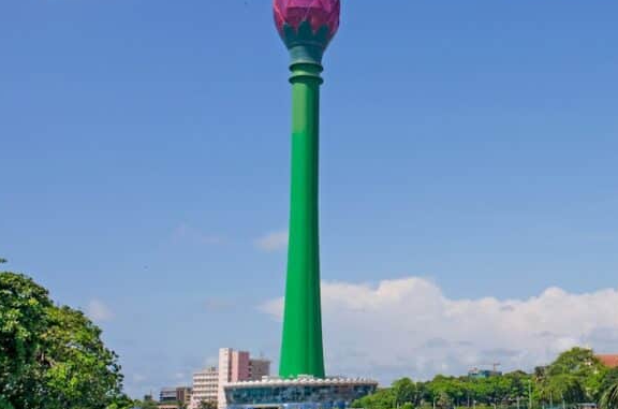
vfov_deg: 27.9
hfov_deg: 40.1
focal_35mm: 48
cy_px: 196
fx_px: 822
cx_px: 459
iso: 100
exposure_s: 1/400
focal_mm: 18
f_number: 9
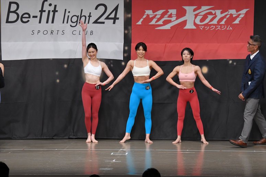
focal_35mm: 157
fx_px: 1160
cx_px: 133
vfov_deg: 8.7
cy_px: 88
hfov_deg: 13.1
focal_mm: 105
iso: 4000
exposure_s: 1/400
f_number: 5.6
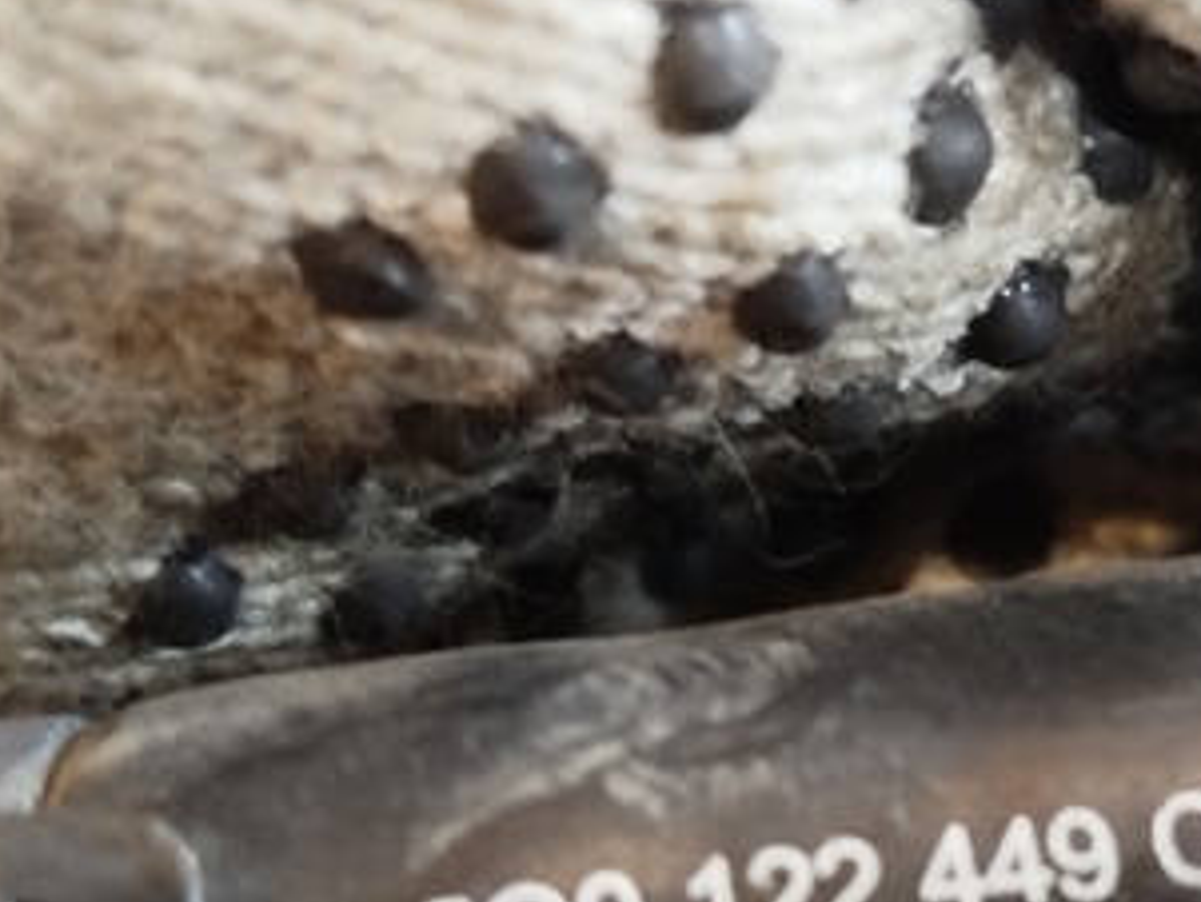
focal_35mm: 102
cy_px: 615
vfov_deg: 14.5
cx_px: 814
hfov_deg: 19.2
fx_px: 3540
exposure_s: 1/17
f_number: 1.7
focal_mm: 5.31
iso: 500
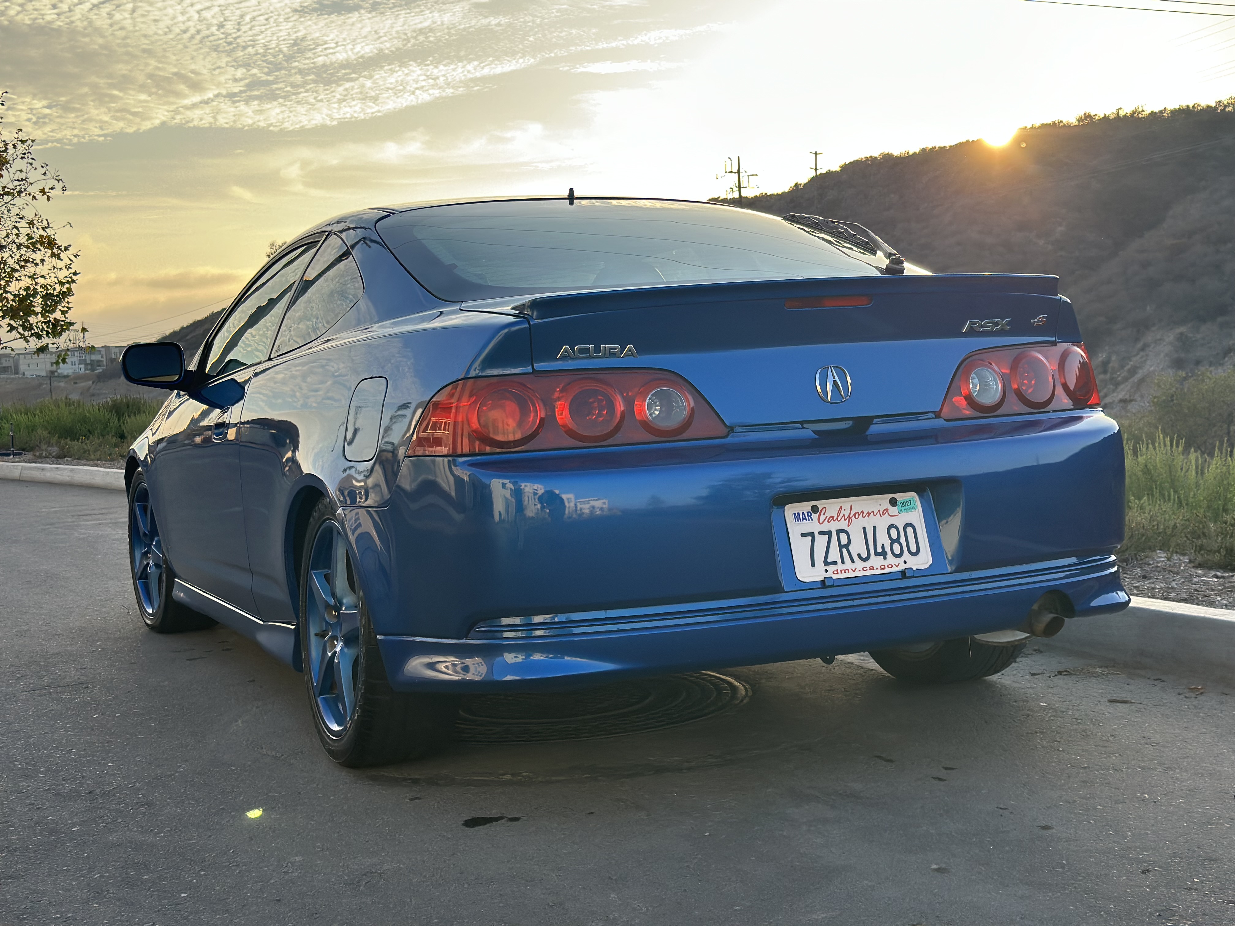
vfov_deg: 30.3
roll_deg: +1.7
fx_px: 1713
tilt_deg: -3.7
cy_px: 463
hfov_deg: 39.7
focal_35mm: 48
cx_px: 618
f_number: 1.78
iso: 80
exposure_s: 1/1541
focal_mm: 6.86
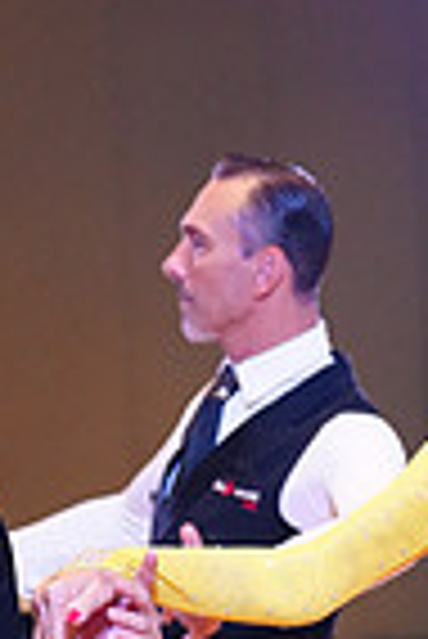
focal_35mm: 286
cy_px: 1062
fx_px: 5088
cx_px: 237
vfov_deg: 7.0
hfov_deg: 4.8
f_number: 2.8
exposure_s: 1/400
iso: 5000
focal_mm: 70
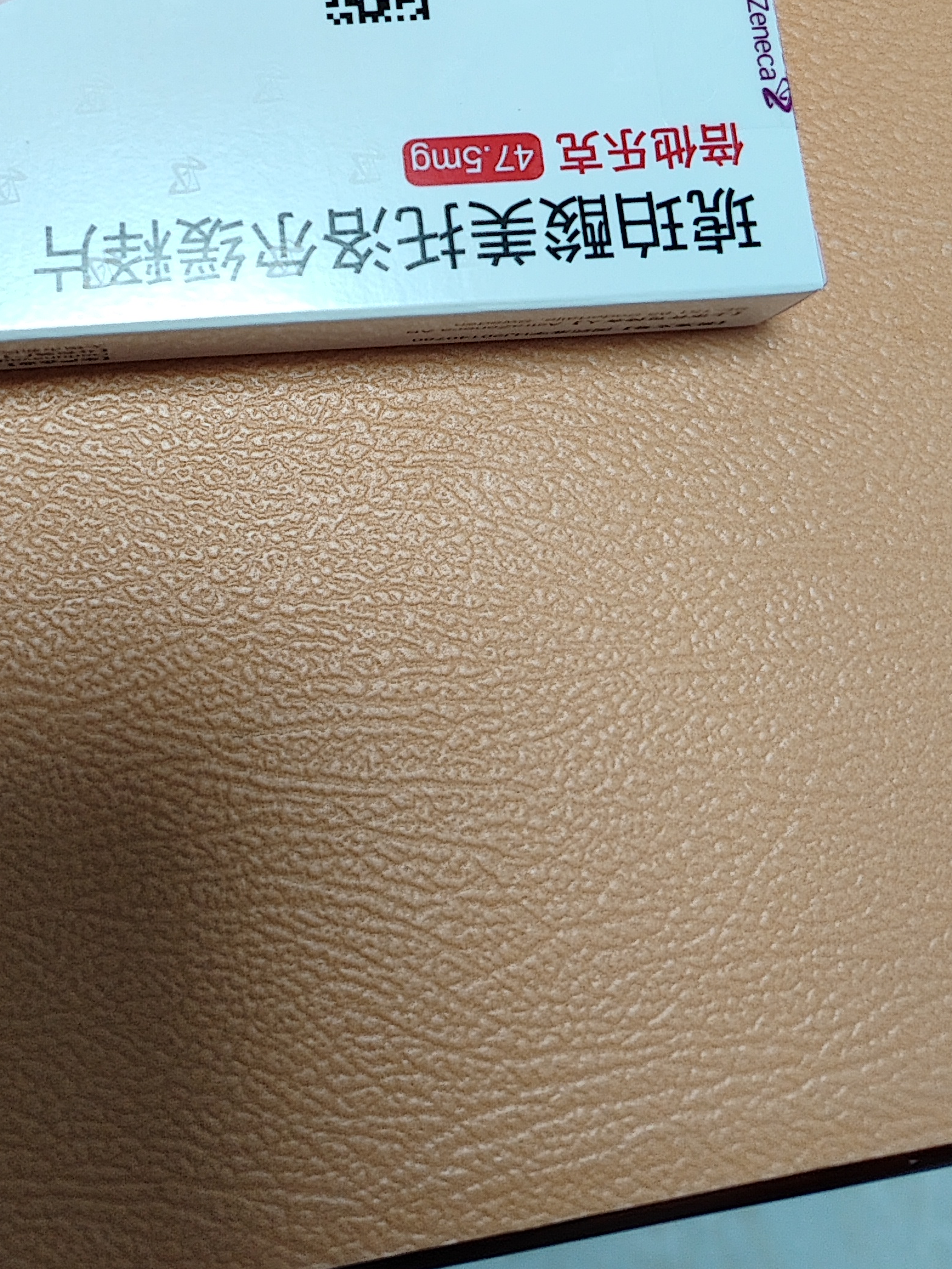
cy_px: 121
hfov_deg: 32.0
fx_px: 1614
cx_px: 184
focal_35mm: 44
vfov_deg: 39.7
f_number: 1.8
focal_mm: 5.25
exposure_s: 1/100
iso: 800
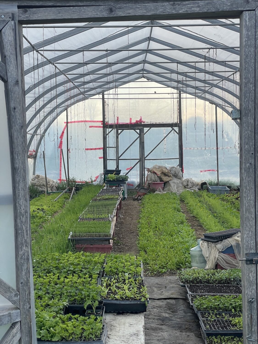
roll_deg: +1.9
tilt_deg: -2.0
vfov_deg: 36.8
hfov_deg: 28.0
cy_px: 172
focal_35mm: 52
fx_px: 517
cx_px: 129
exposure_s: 1/545
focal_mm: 6
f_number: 2
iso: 25
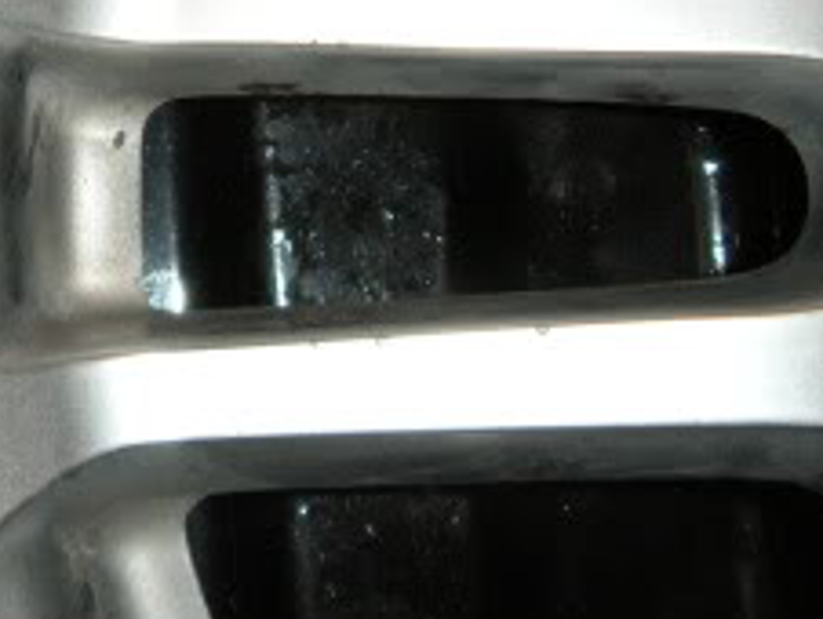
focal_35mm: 99
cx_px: 91
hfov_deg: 19.5
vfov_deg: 14.7
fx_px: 2356
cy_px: 0
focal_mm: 5.9
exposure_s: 1/60
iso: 200
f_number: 3.8
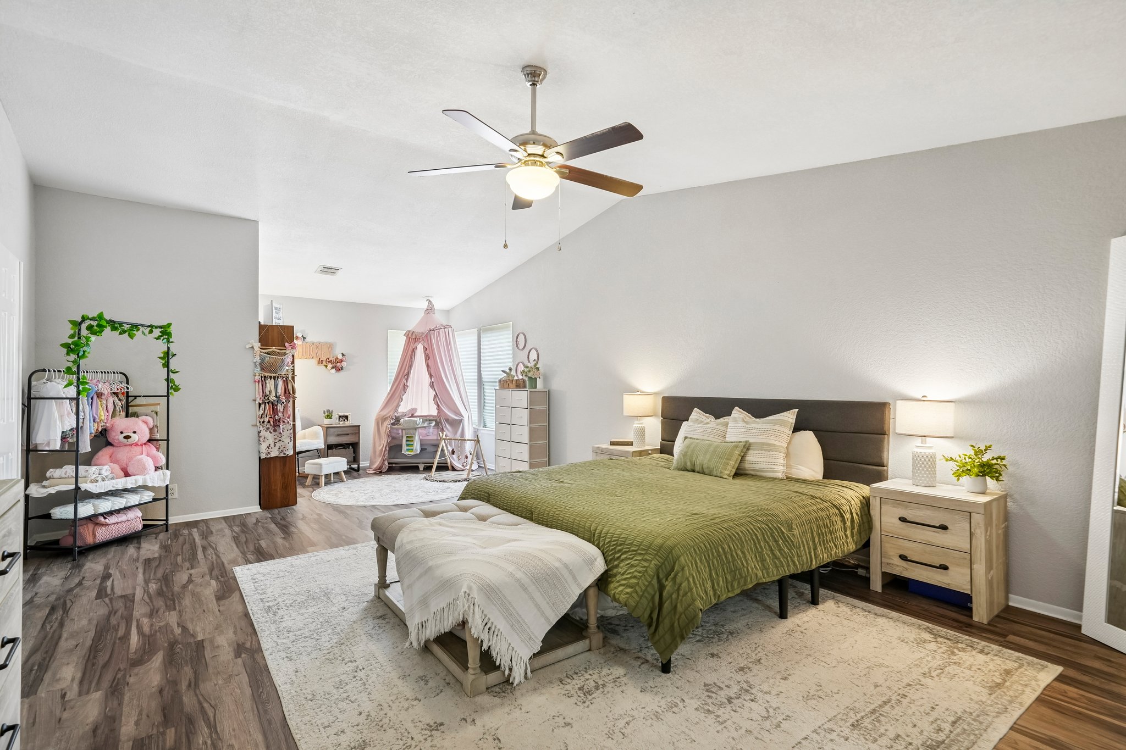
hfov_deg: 93.3
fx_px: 532
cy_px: 375
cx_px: 563
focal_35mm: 17
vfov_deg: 70.4
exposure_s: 1/13
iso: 800
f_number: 8
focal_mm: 17
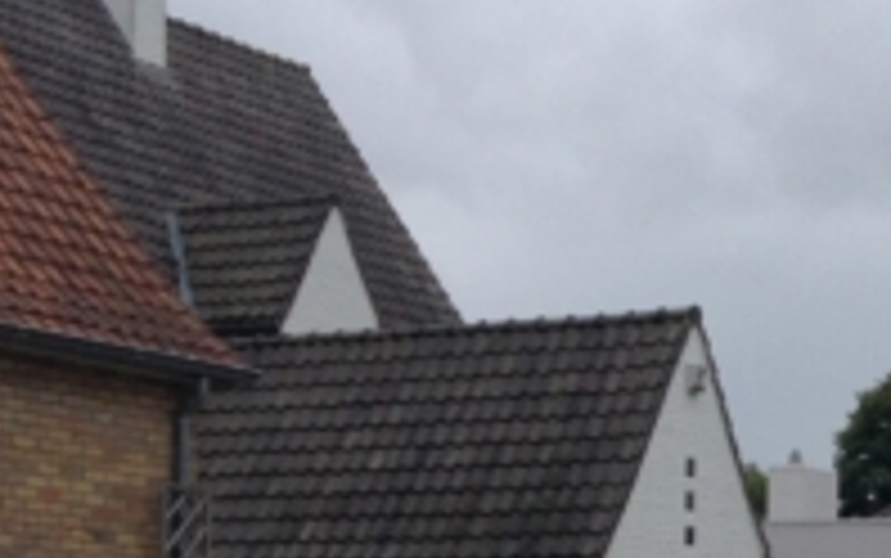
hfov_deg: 18.2
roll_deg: -1.5
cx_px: 747
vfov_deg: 11.4
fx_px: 2745
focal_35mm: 113
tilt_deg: -0.5
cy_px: 644
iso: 25
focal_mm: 3.3
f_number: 2.4
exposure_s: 1/1159
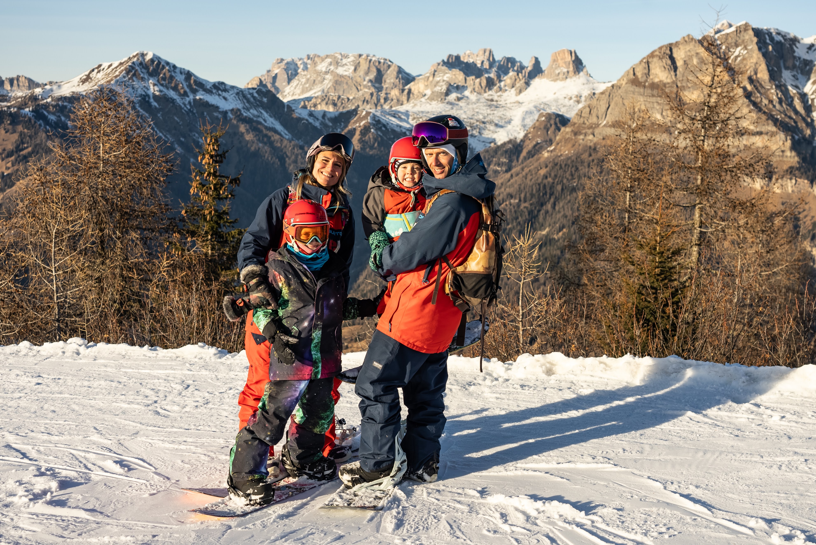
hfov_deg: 37.9
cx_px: 436
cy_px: 254
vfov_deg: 25.8
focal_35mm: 52
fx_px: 1189
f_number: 5.6
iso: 160
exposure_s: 1/500
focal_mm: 49
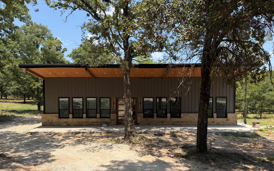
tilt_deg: -2.0
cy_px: 102
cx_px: 139
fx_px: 194
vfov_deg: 47.3
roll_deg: +0.3
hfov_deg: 70.4
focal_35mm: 26
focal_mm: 6.76
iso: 80
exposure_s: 1/2611
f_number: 1.78
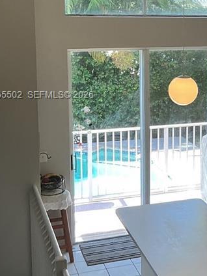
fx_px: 654
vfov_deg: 23.7
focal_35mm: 82
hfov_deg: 17.0
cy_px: 96
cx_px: 266
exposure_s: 1/120
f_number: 1.8
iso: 40
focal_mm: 3
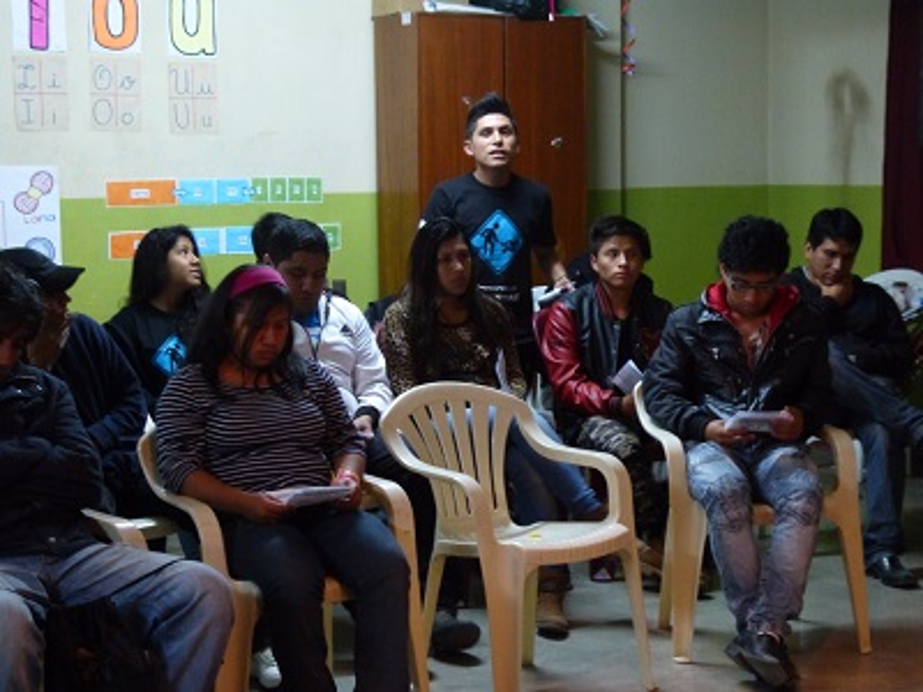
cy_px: 346
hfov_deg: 26.3
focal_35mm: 74
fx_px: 1973
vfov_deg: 19.9
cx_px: 462
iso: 1250
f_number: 4.9
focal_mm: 12.3
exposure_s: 1/8
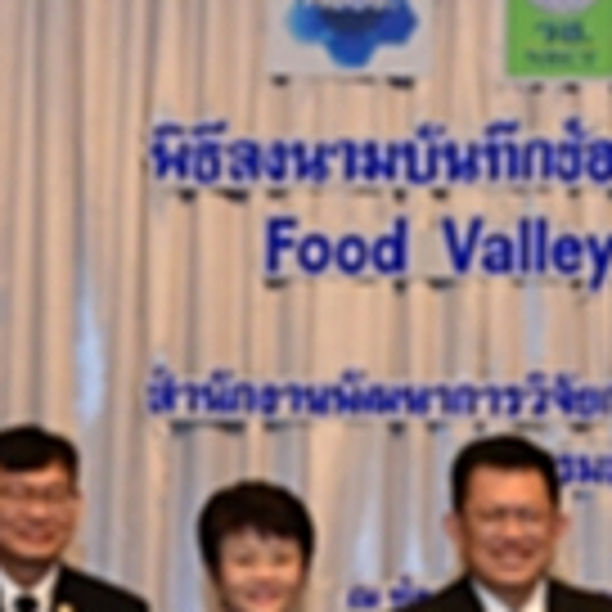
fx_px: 3200
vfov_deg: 10.9
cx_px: 788
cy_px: 542
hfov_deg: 10.7
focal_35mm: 160
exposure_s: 1/125
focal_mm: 40
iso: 4000
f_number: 4.5
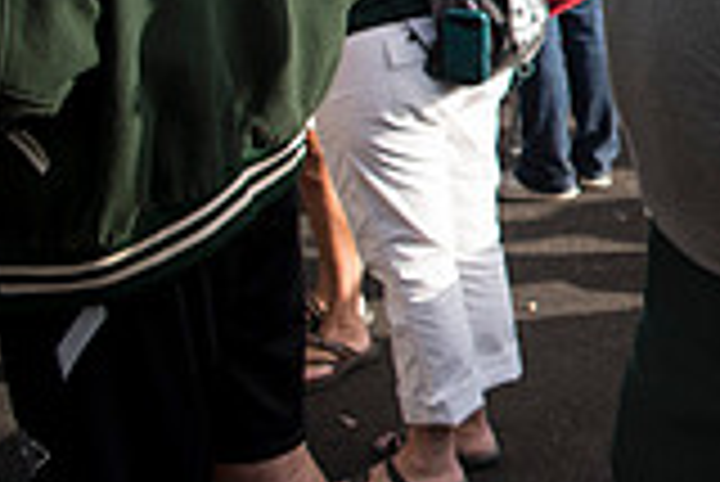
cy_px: -16
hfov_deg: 19.5
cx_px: 1161
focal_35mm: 87
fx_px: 1742
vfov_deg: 15.4
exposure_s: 1/2000
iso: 250
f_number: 2.8
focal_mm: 24
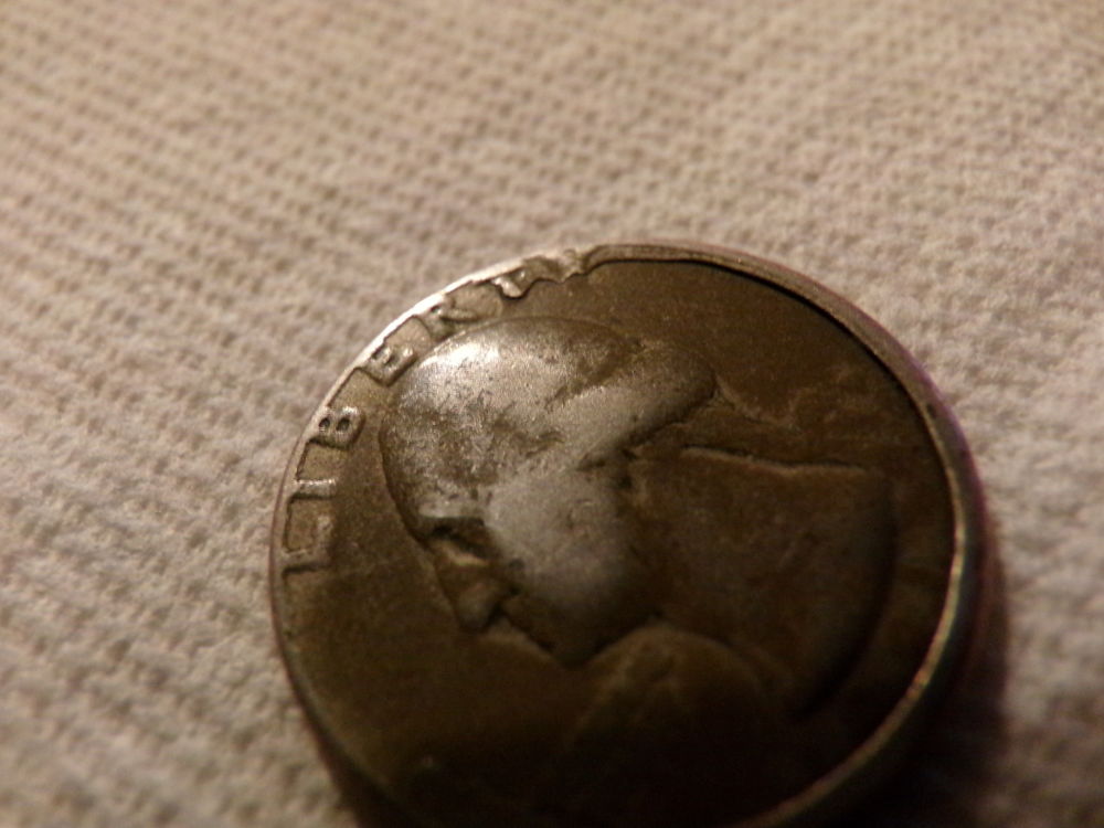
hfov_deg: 67.3
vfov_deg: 53.1
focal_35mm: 26
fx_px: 829
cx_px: 552
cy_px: 414
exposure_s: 1/17
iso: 530
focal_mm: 4.7
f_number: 3.2
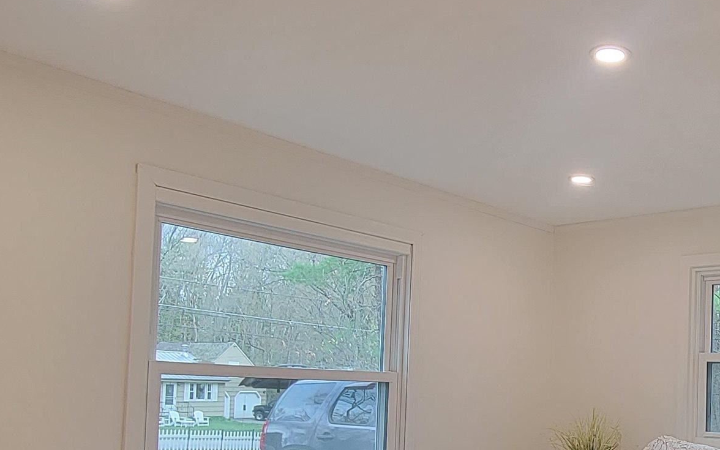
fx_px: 706
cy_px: 373
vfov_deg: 34.0
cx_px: 624
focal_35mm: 36
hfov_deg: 49.2
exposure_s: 1/60
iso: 100
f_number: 2.2
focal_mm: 2.2
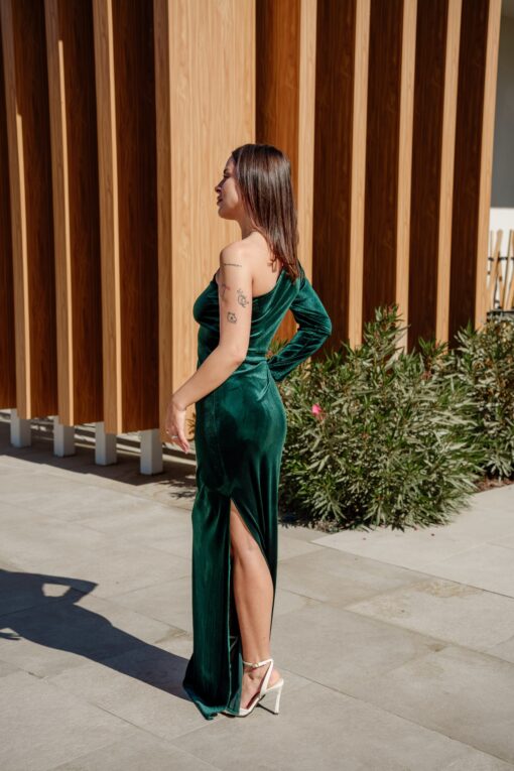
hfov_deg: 27.0
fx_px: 1071
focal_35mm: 50
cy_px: 386
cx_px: 257
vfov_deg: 39.6
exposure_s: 1/1000
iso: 100
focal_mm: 50
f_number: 5
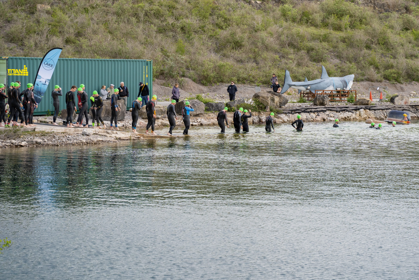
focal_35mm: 75
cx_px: 210
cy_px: 140
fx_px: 873
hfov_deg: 27.0
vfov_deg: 18.2
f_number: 4.5
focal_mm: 75
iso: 1250
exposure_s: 1/500
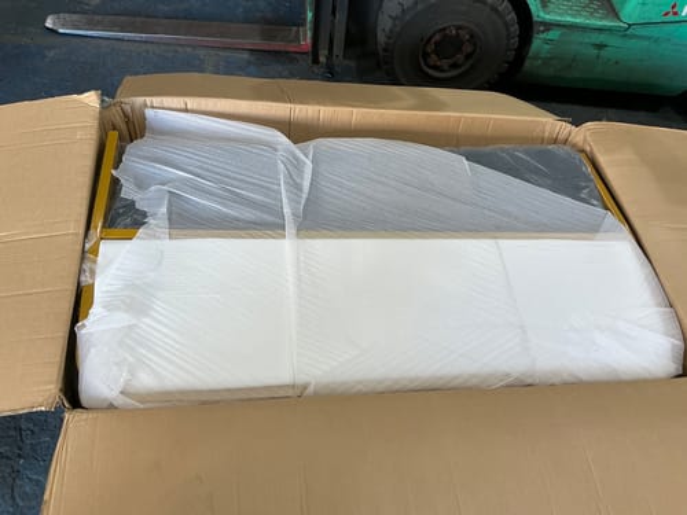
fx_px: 556
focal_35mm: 28
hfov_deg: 63.4
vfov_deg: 49.7
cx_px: 344
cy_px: 258
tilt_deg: -53.5
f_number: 1.8
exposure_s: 1/100
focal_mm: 3
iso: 64
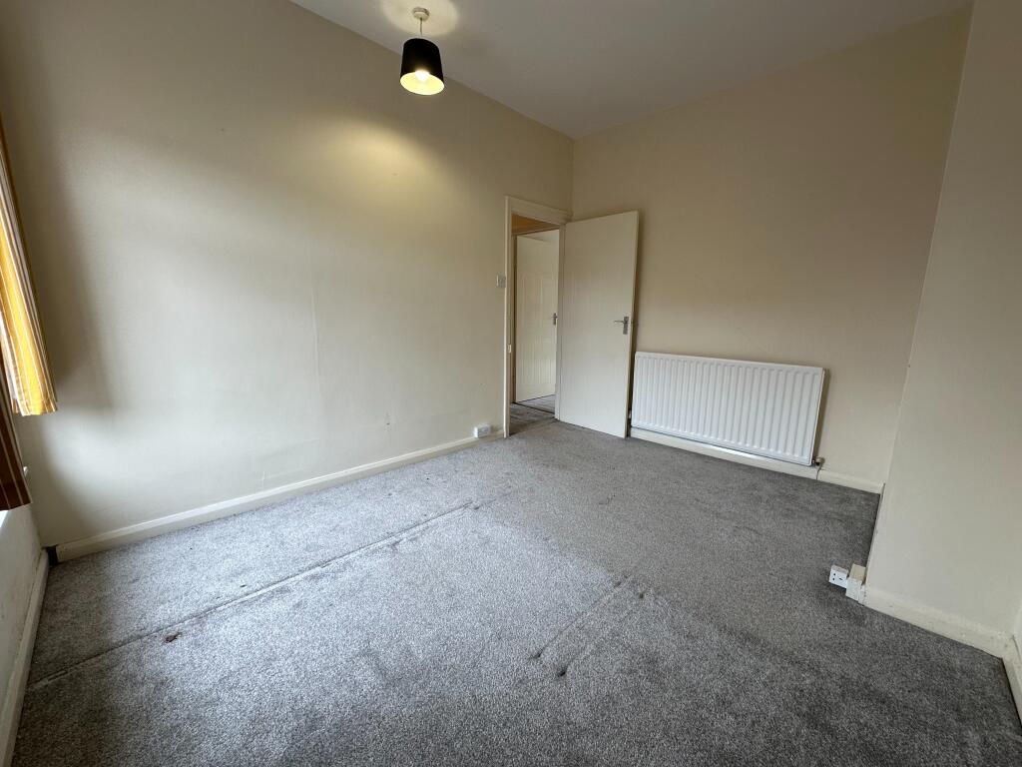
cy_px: 384
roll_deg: -0.6
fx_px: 413
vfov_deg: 85.7
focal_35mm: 14
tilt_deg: -10.0
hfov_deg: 102.1
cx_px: 511
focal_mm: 2.22
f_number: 2.2
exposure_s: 1/100
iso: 64
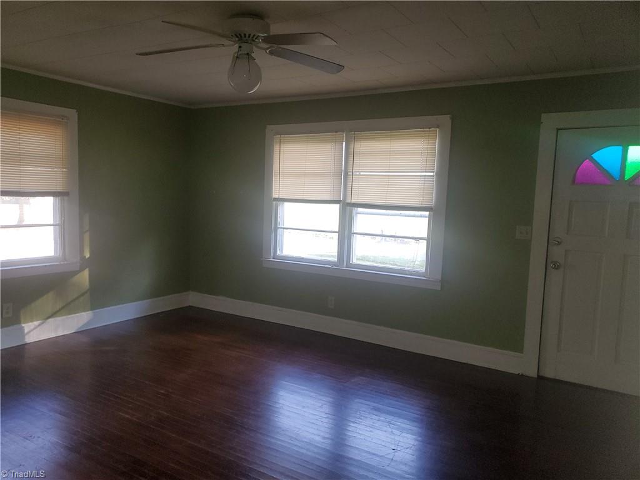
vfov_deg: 53.1
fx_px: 481
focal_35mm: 26
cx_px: 320
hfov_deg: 67.3
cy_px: 240
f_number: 2.4
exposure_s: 1/100
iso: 100
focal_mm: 4.3
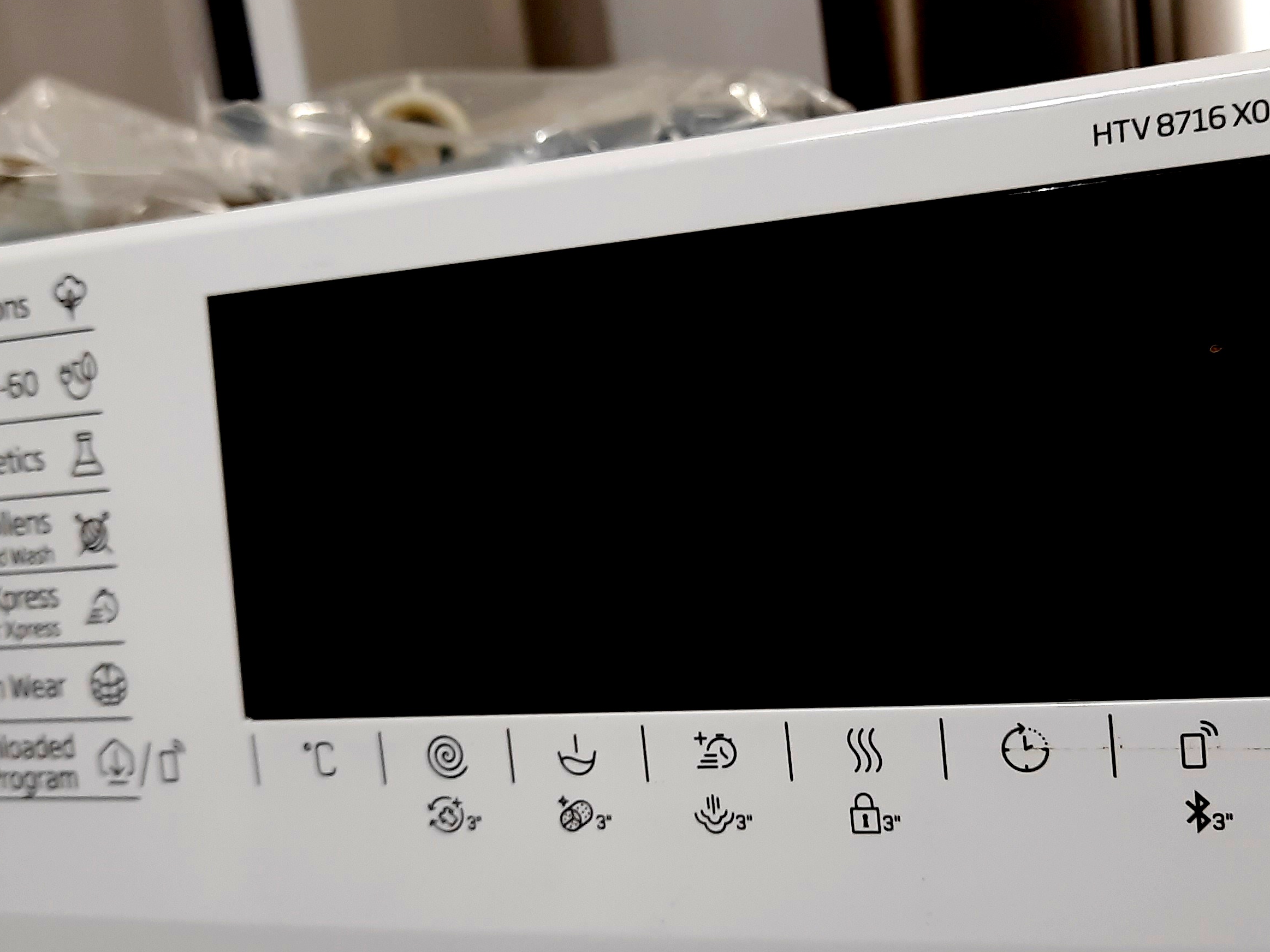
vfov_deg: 33.5
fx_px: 1577
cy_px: 557
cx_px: 623
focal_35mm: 43
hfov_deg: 43.9
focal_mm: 4.6
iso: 100
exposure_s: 1/33
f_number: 2
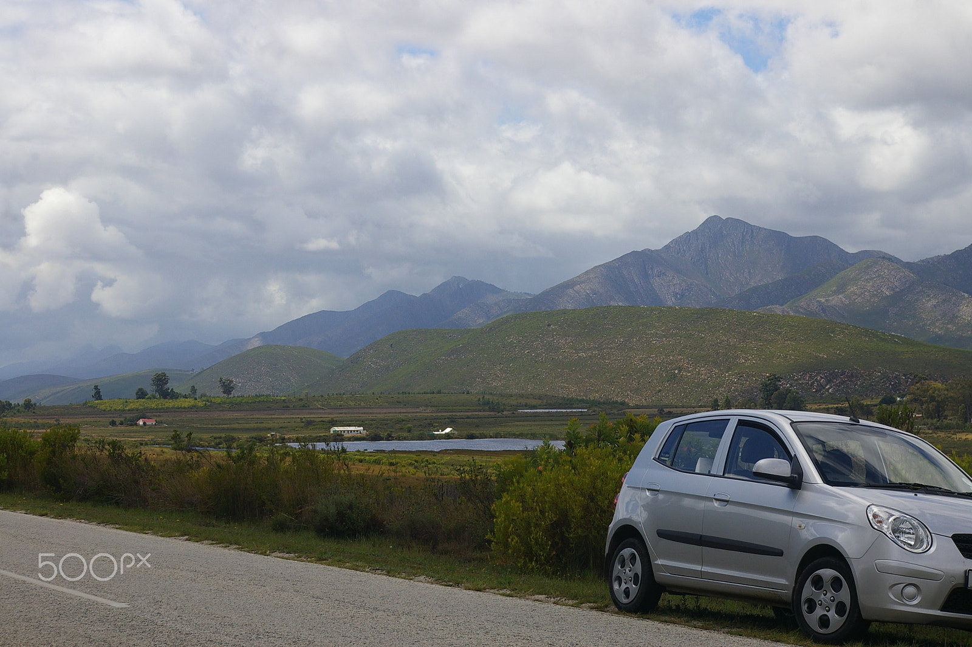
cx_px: 486
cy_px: 324
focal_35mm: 82
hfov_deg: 24.6
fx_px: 2226
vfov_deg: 16.5
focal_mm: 55
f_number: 11
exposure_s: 1/350
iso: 200
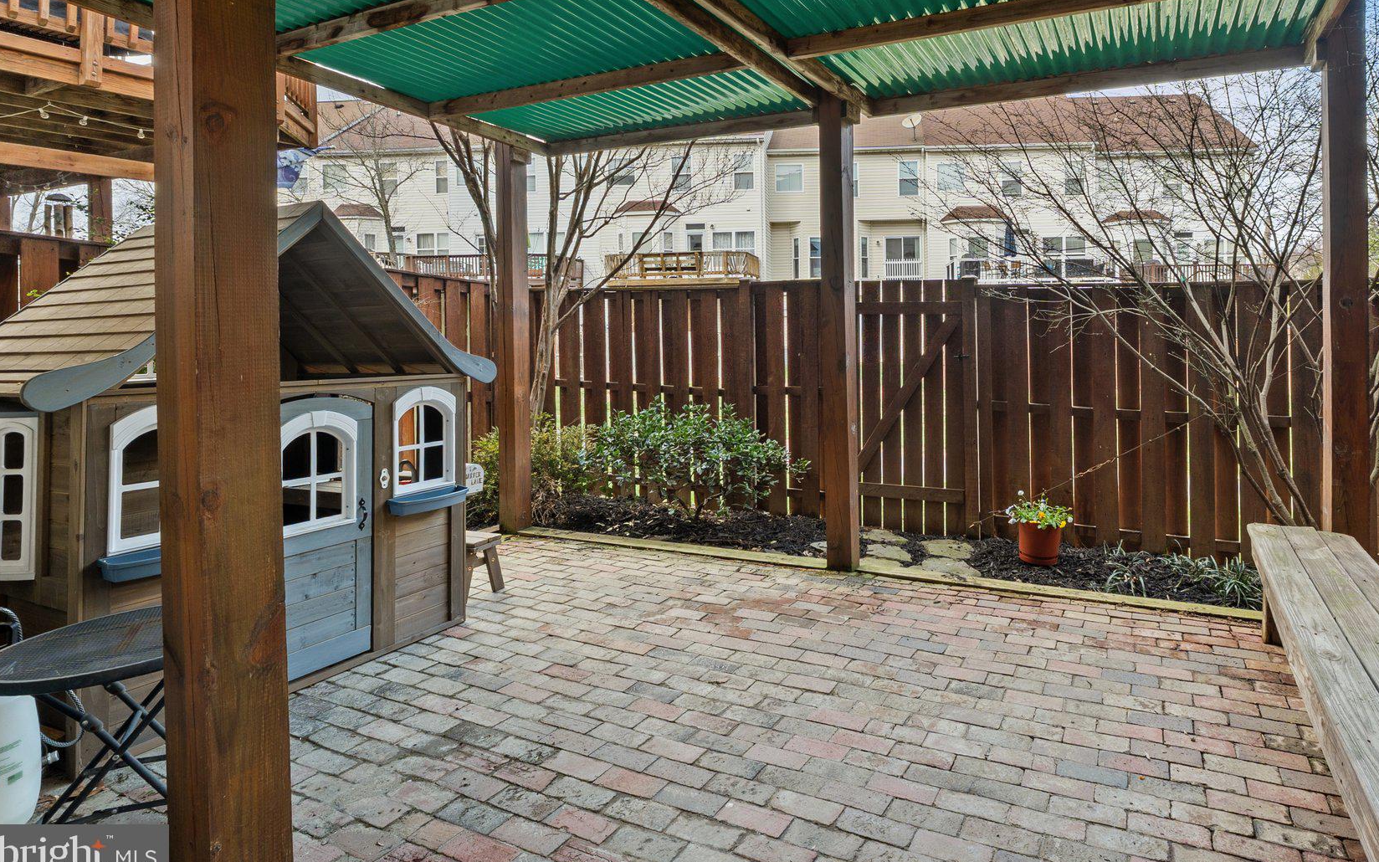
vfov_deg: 61.2
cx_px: 840
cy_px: 314
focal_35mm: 19
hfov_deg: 86.7
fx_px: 714
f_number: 9
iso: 100
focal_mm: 10
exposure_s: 1/4
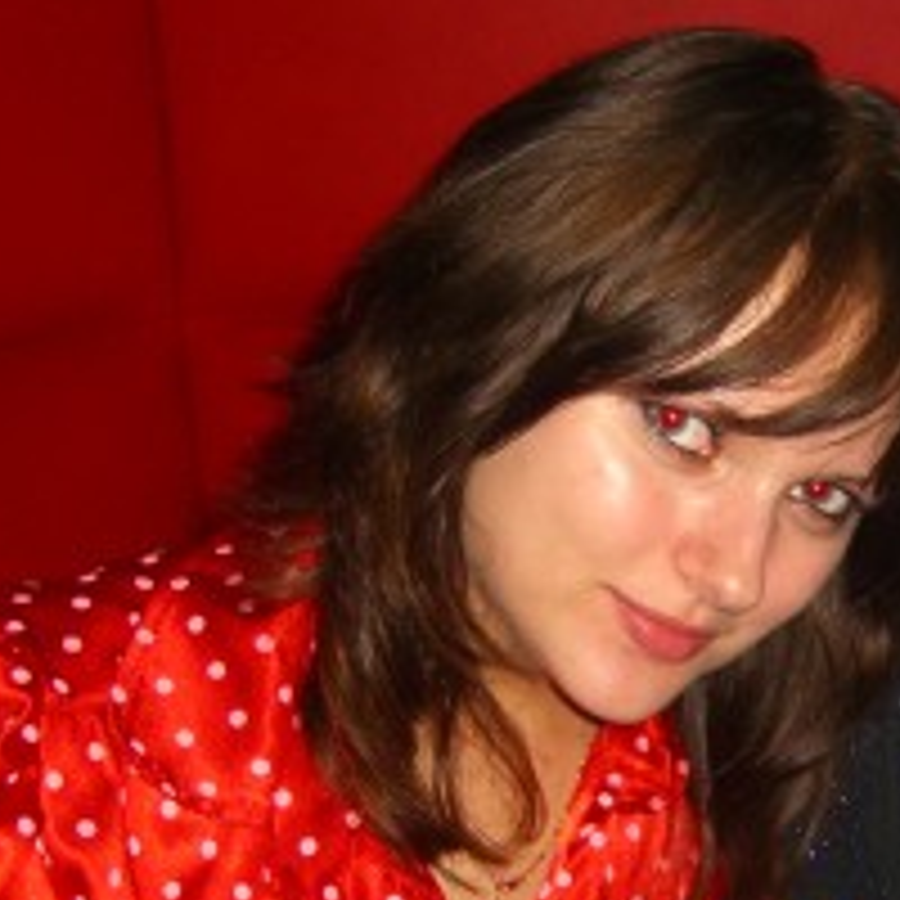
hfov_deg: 16.9
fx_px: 2971
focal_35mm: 101
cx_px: 846
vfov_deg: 17.1
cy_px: 756
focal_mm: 7.9
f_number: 2.8
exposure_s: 1/60
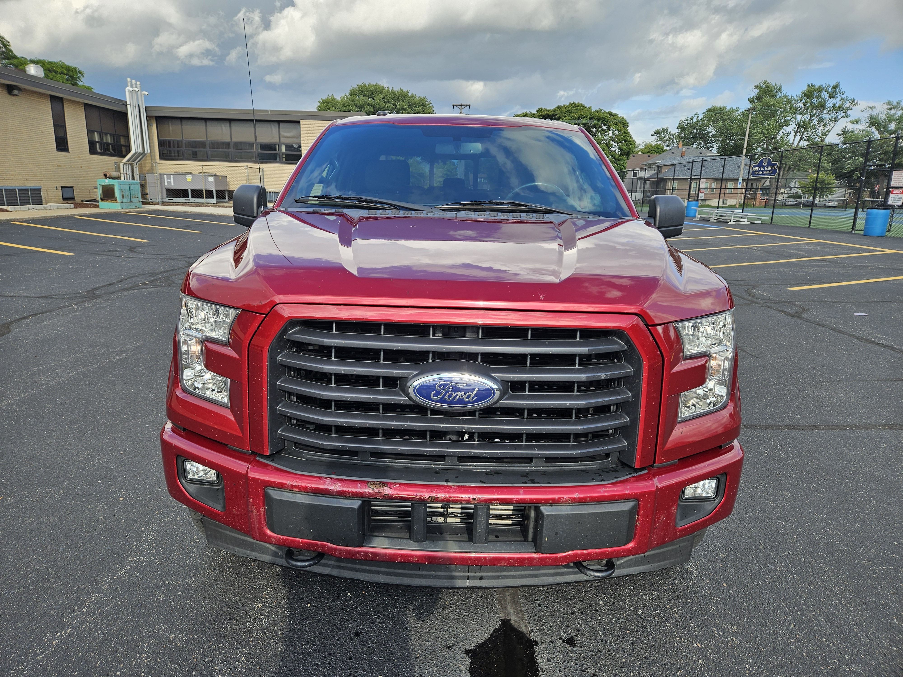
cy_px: 338
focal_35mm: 23
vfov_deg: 58.9
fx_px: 600
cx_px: 452
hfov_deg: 73.9
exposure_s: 1/812
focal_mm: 5.4
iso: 25
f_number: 1.8
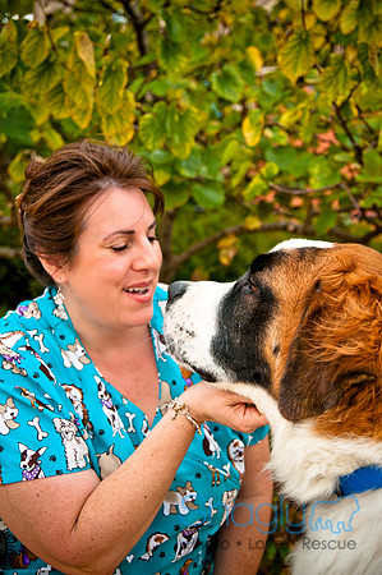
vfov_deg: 41.2
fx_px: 766
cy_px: 288
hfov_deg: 28.0
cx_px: 191
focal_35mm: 48
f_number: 3.2
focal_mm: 32
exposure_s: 1/1250
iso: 400
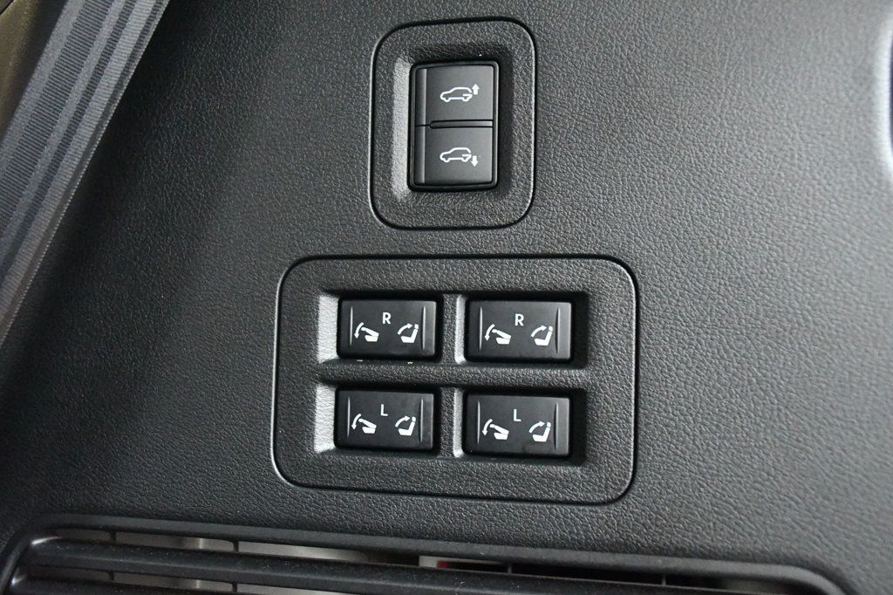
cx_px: 446
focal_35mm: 40
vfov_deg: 33.4
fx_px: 992
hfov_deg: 48.5
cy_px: 298
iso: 12800
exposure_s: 1/30
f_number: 4
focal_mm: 27
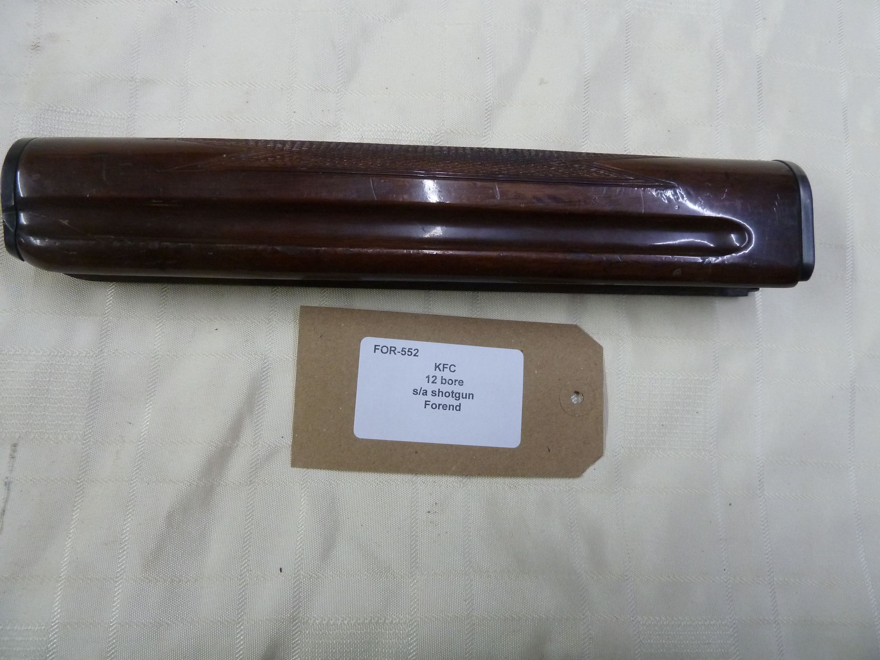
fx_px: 636
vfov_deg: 54.9
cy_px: 330
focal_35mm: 25
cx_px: 440
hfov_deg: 69.4
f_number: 3.3
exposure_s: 1/30
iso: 320
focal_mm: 4.1
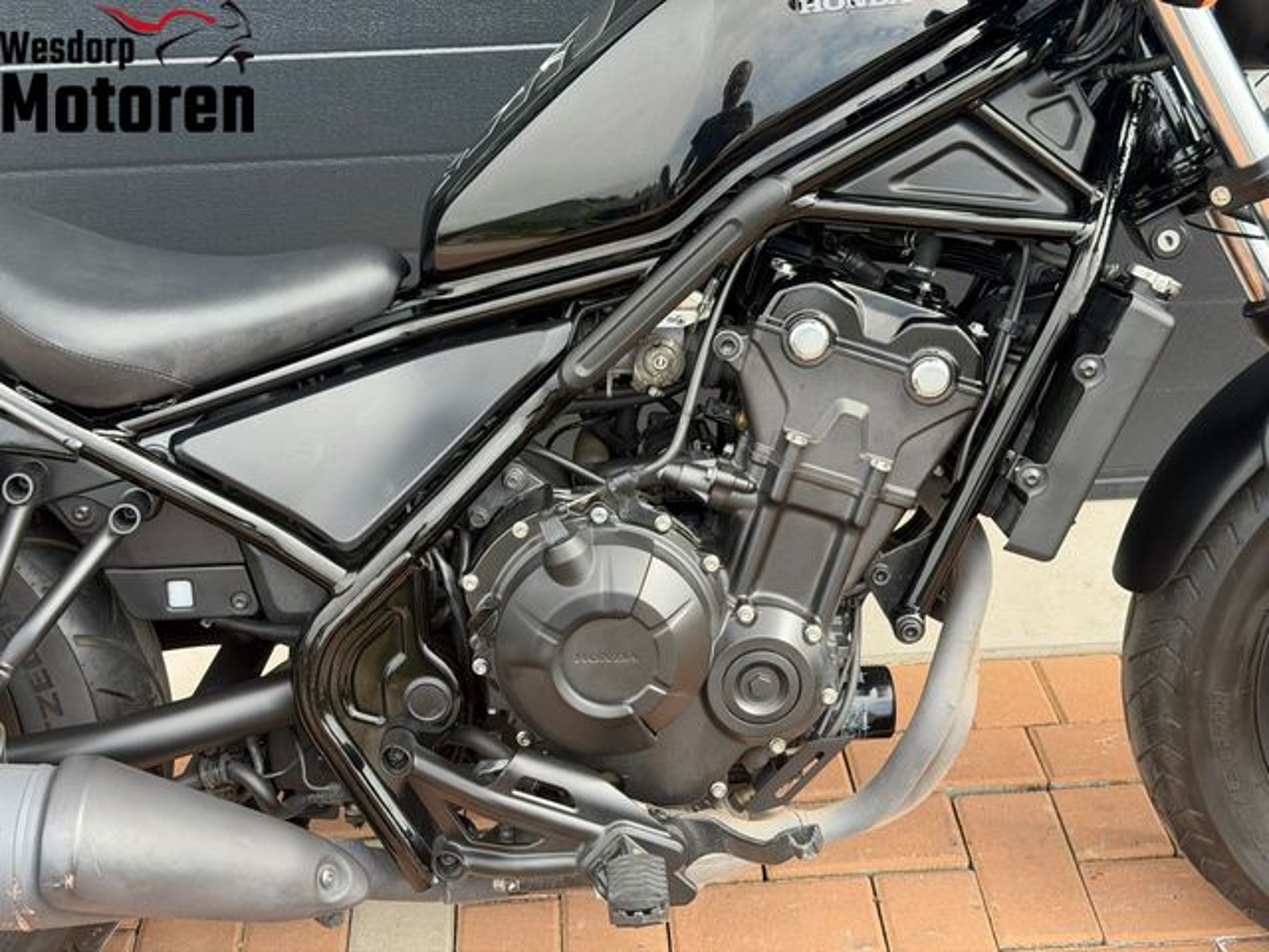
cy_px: 476
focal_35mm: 48
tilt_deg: -33.1
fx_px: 1760
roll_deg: +2.8
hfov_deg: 39.7
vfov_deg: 30.3
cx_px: 634
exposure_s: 1/719
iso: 64
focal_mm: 6.76
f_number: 1.78
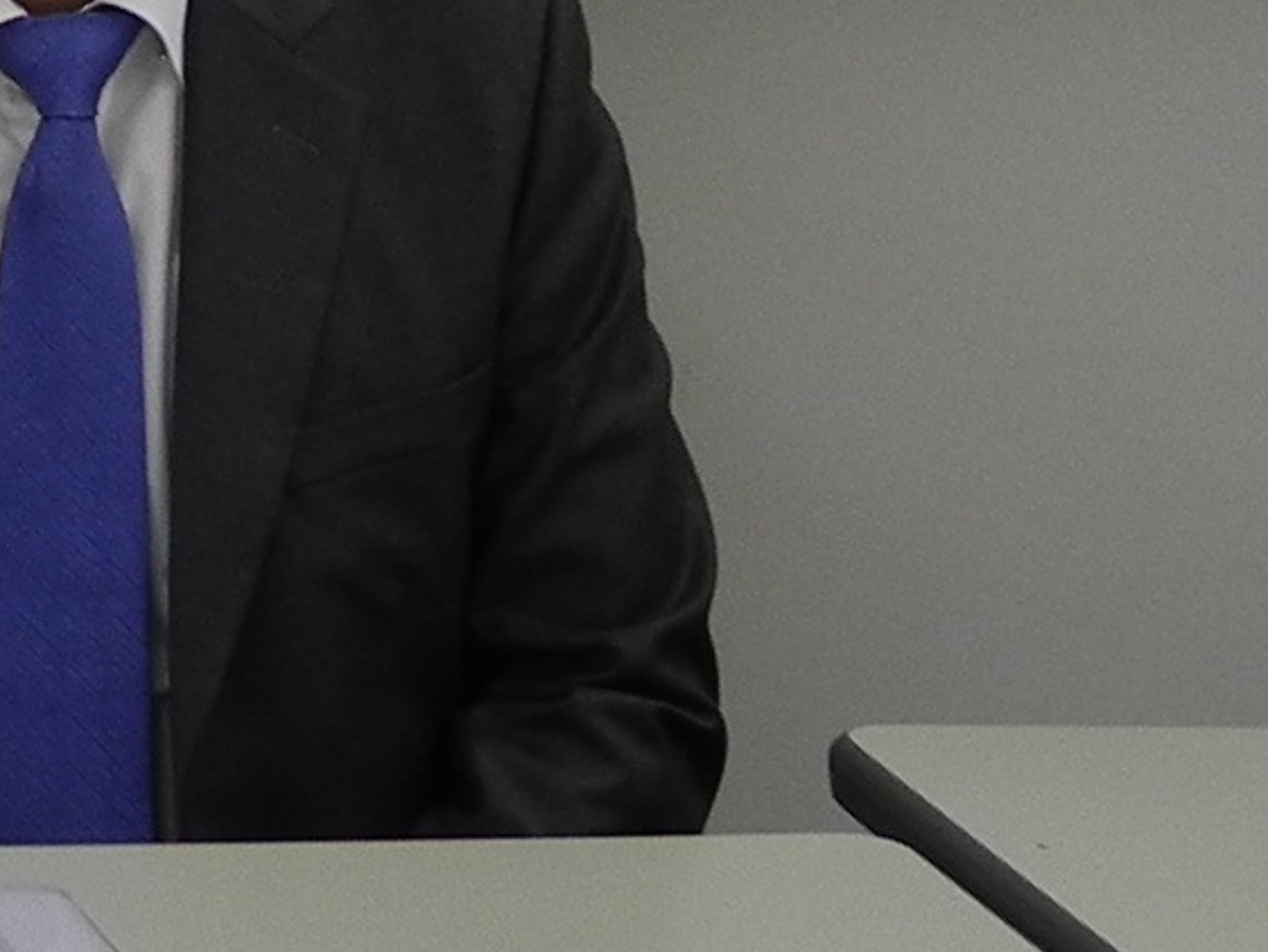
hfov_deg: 9.8
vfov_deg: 7.7
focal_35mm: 182
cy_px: -1257
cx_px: -1593
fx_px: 6668
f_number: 2.8
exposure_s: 1/54.2
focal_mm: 6
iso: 100
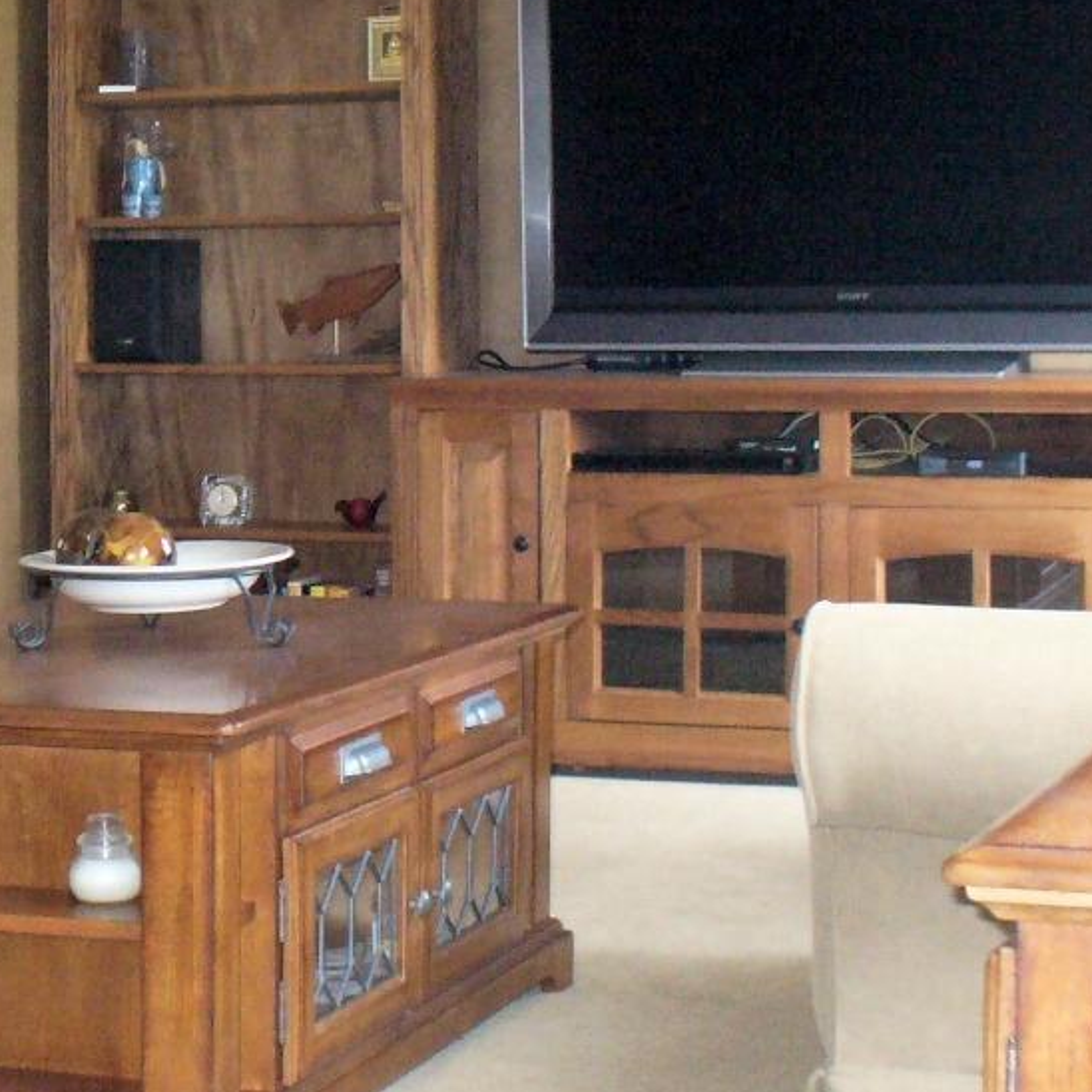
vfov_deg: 20.1
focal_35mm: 86
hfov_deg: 19.5
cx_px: -46
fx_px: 3069
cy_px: 365
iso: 400
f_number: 2.8
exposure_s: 1/30
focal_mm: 6.1
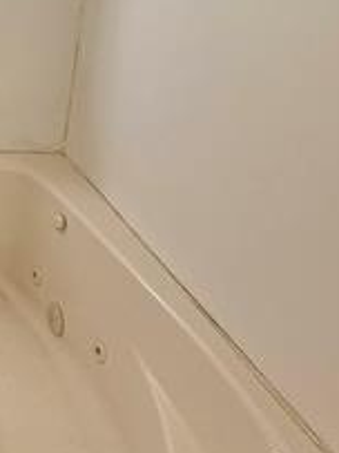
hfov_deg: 21.4
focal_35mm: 53
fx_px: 693
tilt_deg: -18.5
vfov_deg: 35.0
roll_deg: -0.3
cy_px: 87
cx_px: -216
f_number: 2.2
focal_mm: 2.22
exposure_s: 1/121
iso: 125
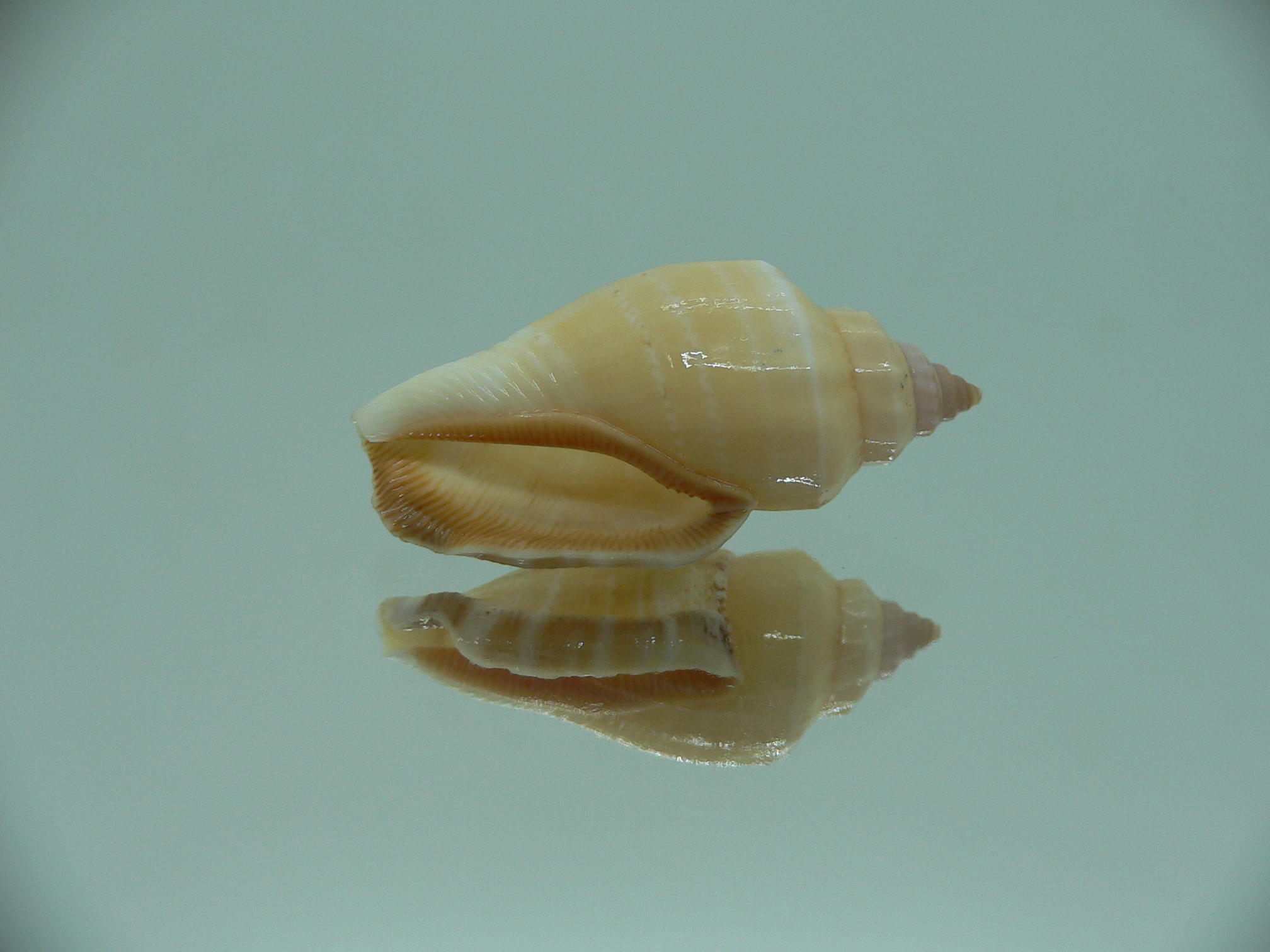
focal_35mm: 35
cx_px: 635
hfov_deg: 52.6
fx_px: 1284
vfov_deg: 40.7
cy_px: 476
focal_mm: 4.6
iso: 80
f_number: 2.8
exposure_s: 1/80
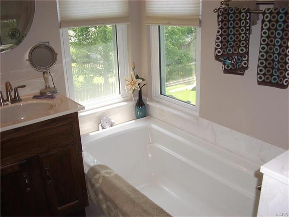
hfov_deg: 52.6
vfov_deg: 40.7
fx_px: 292
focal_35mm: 35
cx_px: 144
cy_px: 108
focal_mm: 5.8
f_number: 2.6
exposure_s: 1/60
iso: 100
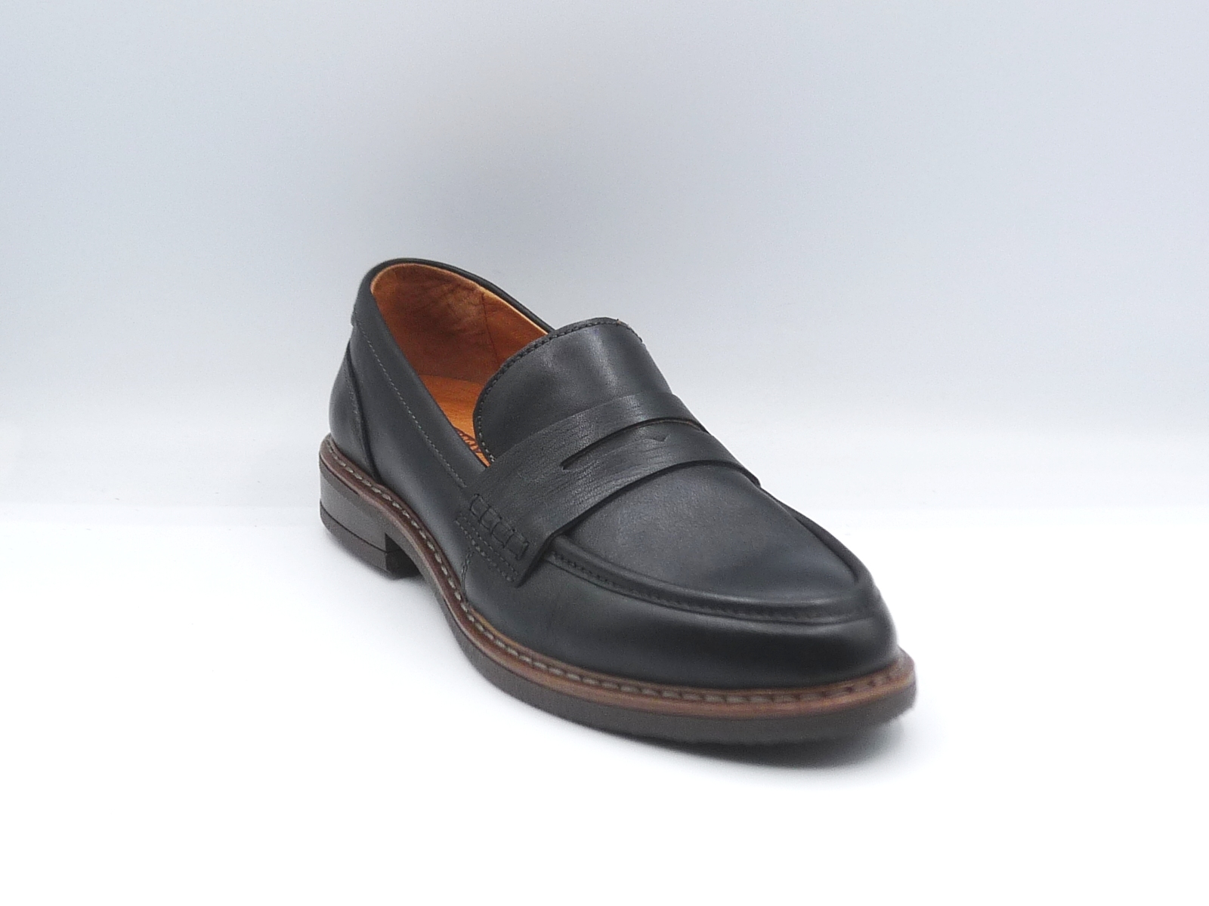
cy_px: 453
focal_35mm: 49
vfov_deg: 29.7
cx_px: 604
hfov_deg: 38.9
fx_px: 1711
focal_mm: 4.8
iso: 100
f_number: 4
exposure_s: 1/200
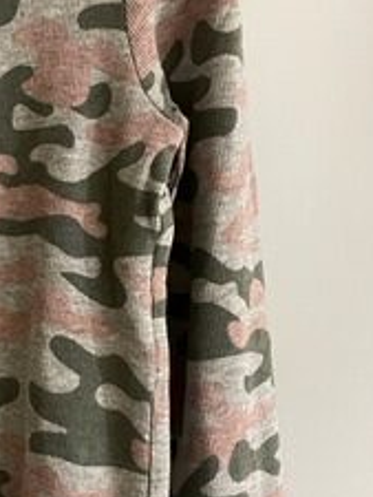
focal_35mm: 74
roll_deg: -0.4
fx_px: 1062
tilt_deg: -7.4
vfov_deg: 26.3
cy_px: 243
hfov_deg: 18.4
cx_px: -128
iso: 640
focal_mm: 4.2
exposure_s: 1/33
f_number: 1.6
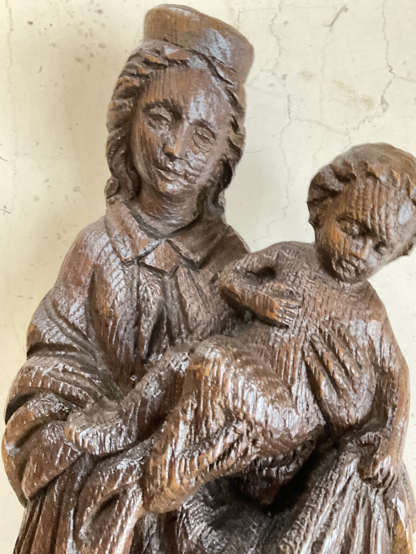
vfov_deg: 61.7
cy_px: 277
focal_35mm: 29
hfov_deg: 48.2
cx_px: 208
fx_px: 465
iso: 500
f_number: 1.8
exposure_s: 1/17
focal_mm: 3
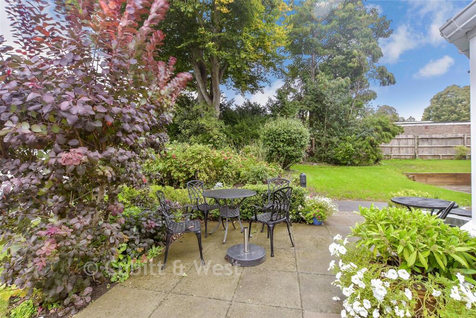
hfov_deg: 100.4
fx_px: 198
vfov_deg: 77.3
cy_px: 159
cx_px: 238
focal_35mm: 15
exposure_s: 1/30
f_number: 8
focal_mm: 10
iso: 160
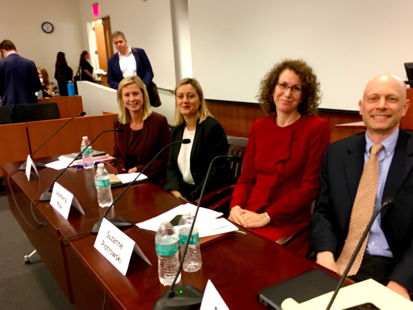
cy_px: 170
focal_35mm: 34
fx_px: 406
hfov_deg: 53.9
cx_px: 225
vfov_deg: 41.7
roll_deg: +1.9
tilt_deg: -13.8
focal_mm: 4.15
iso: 100
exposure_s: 1/8
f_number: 2.2
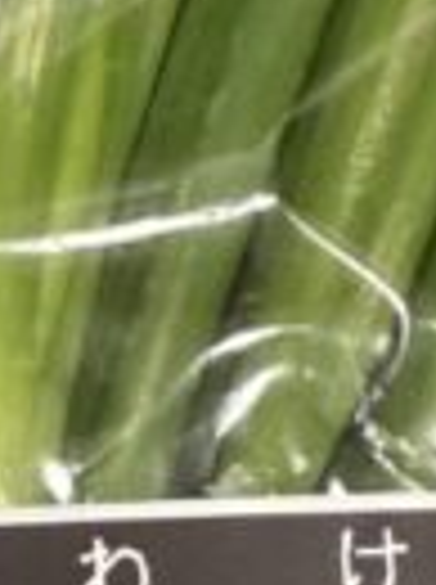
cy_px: 36
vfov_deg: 13.2
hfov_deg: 9.7
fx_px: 2494
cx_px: -202
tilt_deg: -59.3
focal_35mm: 148
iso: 250
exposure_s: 1/120
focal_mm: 2.22
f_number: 2.2
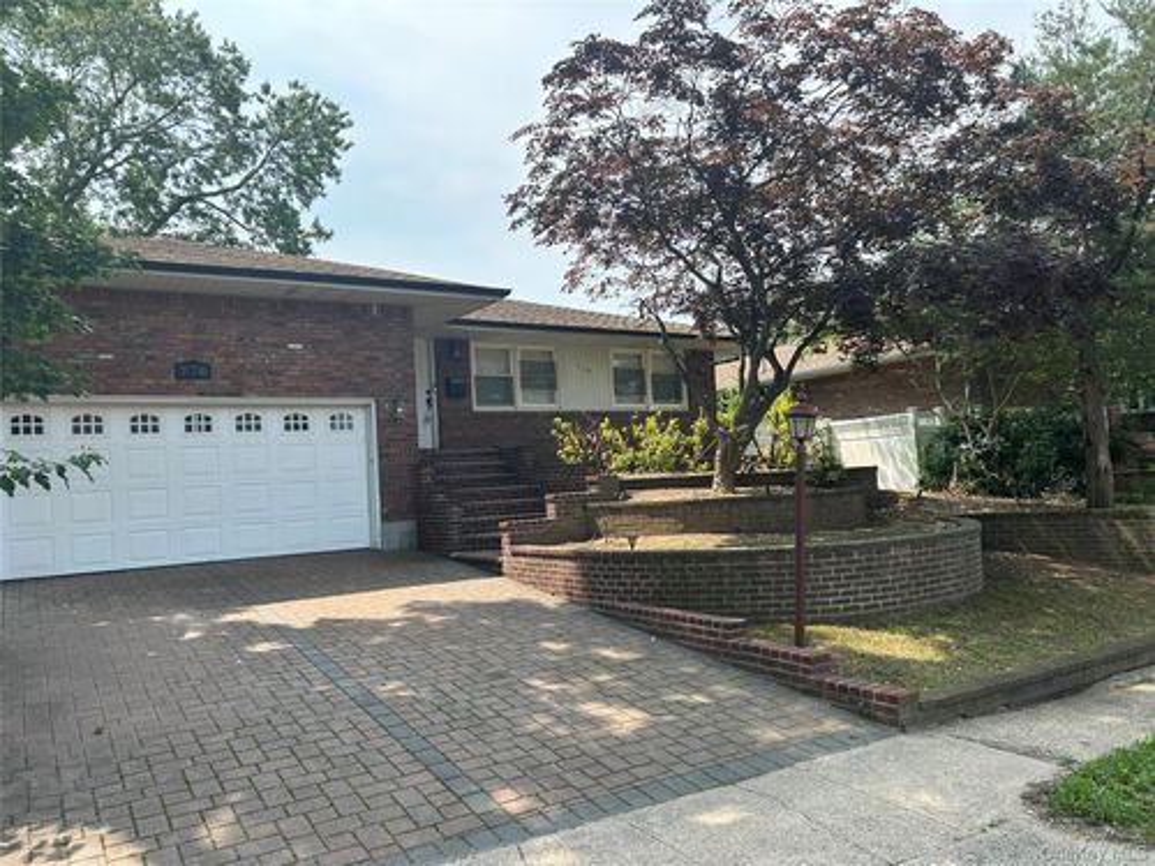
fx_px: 868
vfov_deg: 53.1
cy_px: 433
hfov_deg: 67.3
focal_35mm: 26
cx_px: 578
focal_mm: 5.7
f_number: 1.5
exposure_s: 1/1698
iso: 50
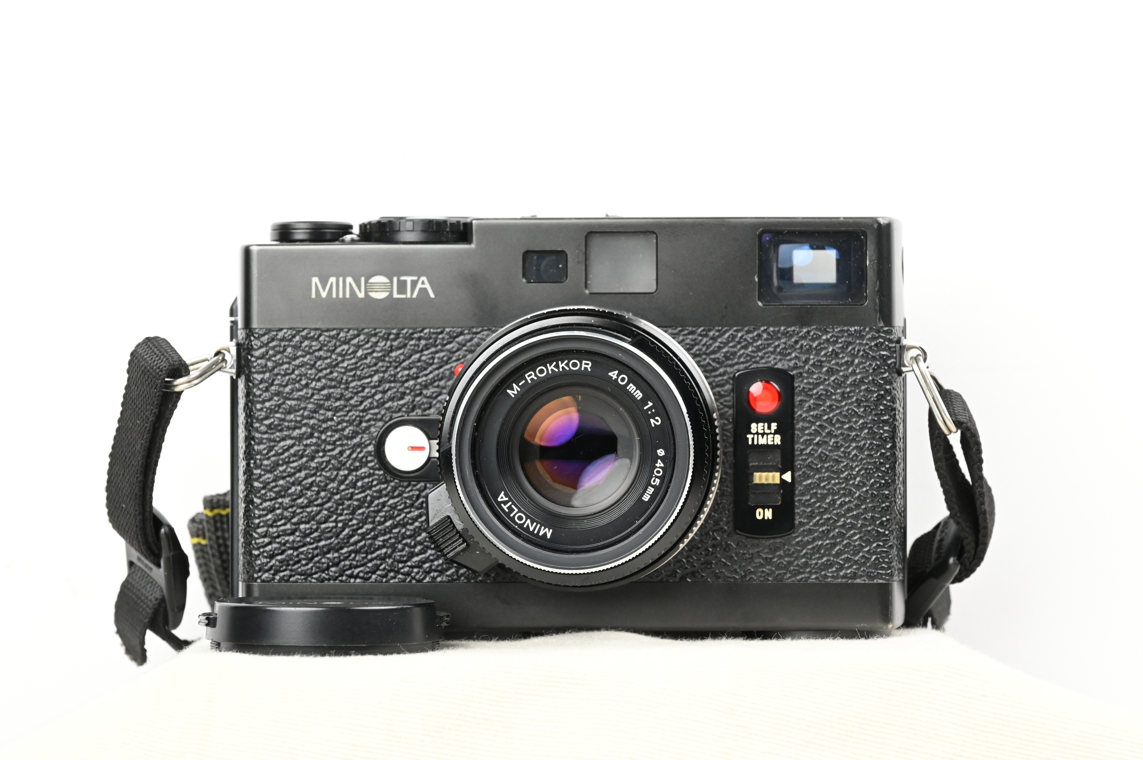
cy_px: 380
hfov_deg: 17.1
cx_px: 572
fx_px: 3808
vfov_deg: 11.4
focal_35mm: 120
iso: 3200
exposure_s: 1/100
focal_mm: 120
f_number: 14
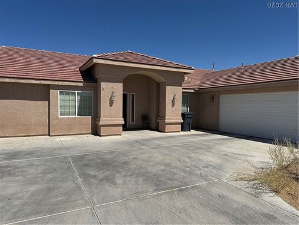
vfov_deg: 56.8
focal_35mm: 24
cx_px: 150
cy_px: 112
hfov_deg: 71.6
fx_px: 207
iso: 80
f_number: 1.78
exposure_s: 1/10417
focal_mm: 6.76
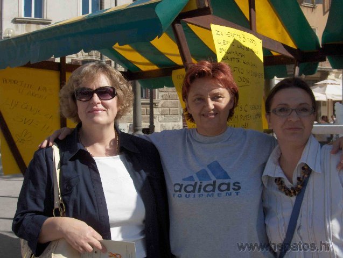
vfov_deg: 36.9
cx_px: 172
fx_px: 387
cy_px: 129
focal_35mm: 39
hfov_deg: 47.8
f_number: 4.8
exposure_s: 1/800
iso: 100
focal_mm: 8
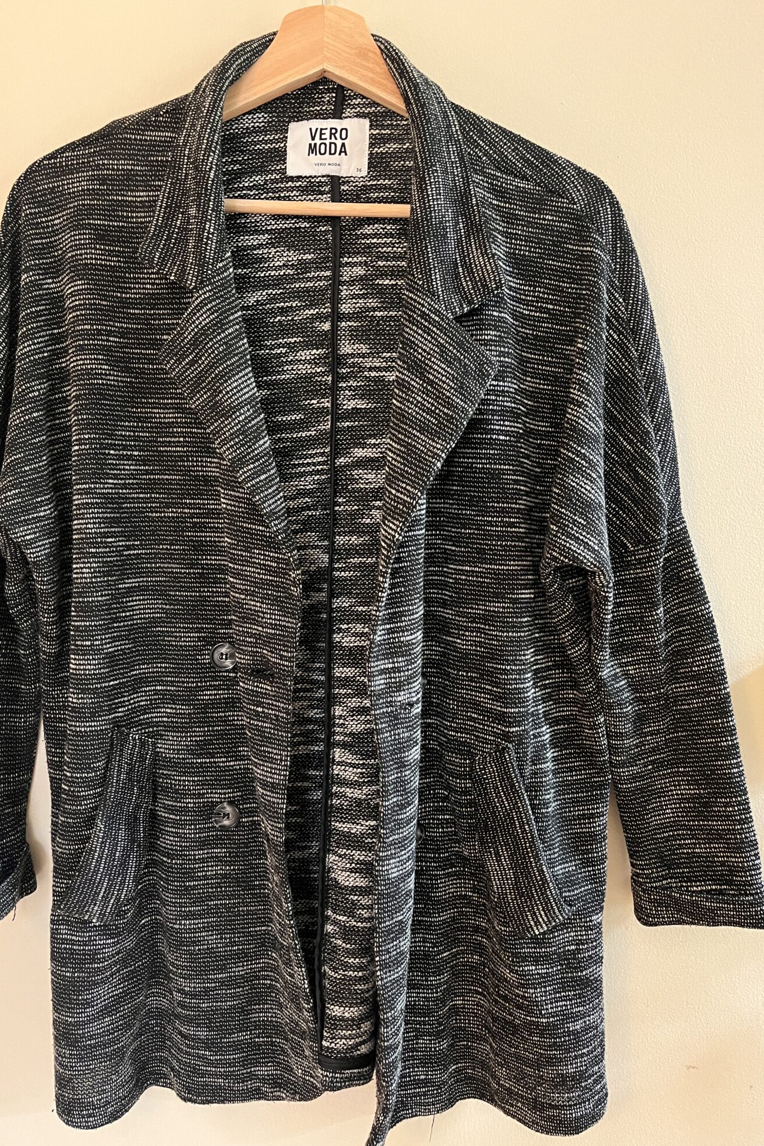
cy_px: 564
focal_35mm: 28
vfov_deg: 65.5
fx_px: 891
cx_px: 345
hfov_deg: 46.3
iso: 640
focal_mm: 5.1
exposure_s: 1/36
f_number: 1.6
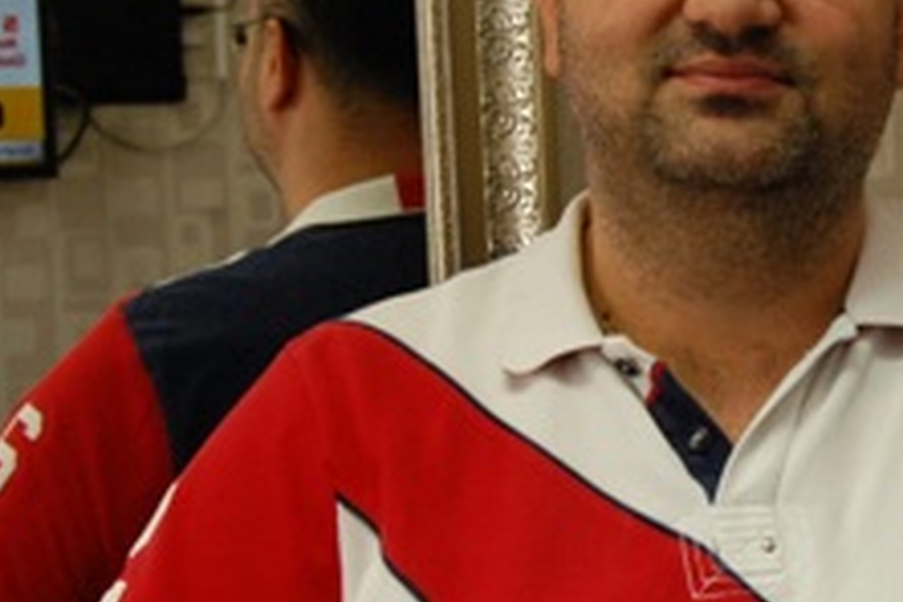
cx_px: 818
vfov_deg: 11.9
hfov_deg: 17.5
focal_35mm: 115
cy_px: 301
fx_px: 2884
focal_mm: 38
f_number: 8
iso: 1600
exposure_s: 1/250
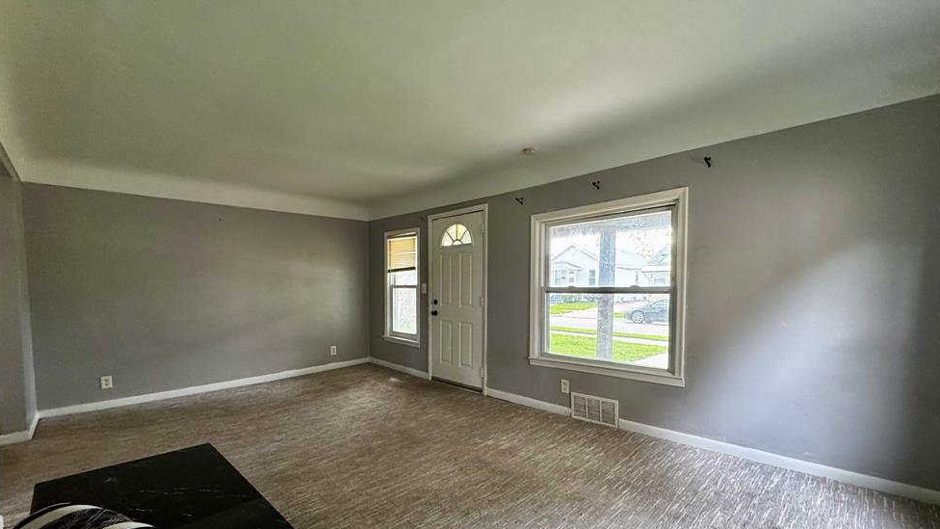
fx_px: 399
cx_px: 487
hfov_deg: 99.3
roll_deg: -0.1
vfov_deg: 66.7
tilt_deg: -3.7
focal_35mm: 16
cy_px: 306
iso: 320
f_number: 2.2
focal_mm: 2.22
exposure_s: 1/99
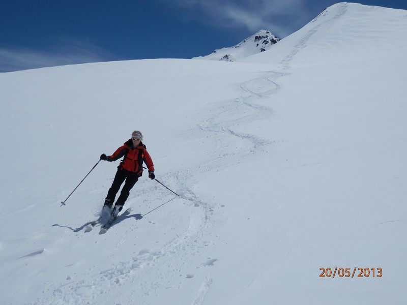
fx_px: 388
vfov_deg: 42.9
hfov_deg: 55.4
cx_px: 204
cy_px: 152
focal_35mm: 33
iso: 80
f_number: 9.7
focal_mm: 6
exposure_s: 1/800
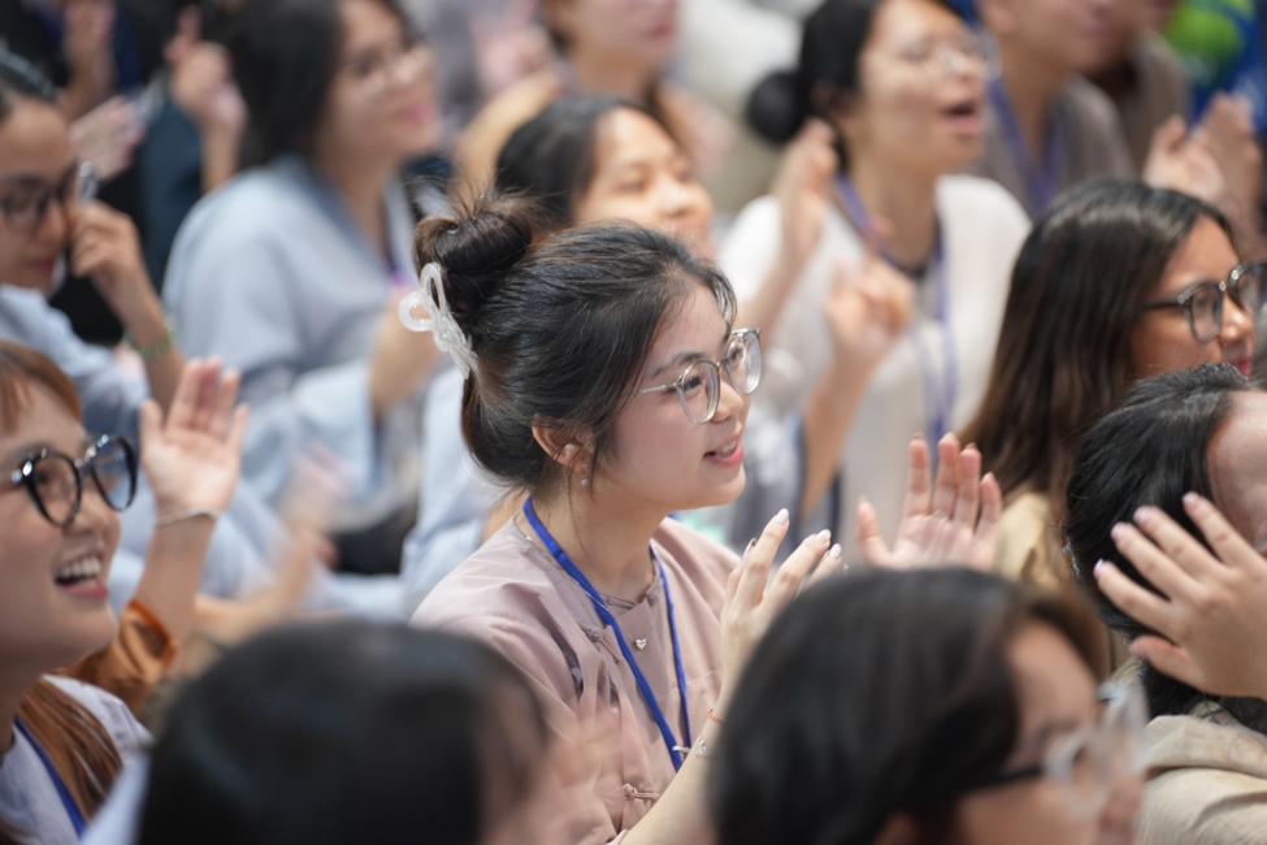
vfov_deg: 9.1
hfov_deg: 13.7
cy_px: 422
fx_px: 5279
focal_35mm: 150
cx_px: 634
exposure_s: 1/100
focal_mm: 150
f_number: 2.8
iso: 2000
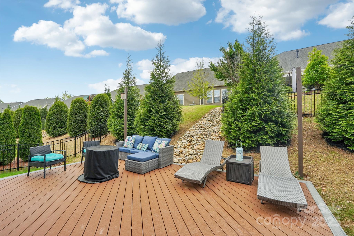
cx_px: 177
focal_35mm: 16
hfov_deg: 95.0
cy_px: 118
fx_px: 162
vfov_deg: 72.0
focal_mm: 11
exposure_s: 1/45
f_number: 8
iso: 100
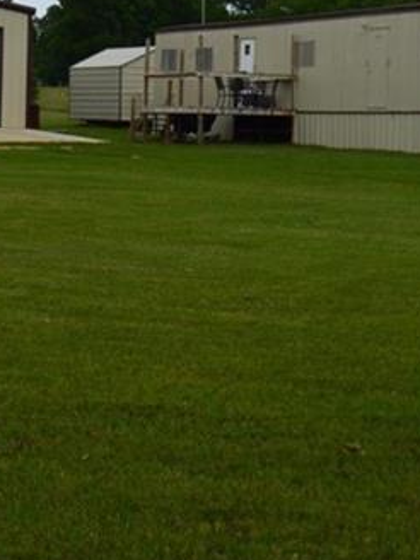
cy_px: 15
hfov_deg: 12.5
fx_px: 1893
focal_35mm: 117
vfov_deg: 16.5
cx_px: 7
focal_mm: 26
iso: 400
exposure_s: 1/500
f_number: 11
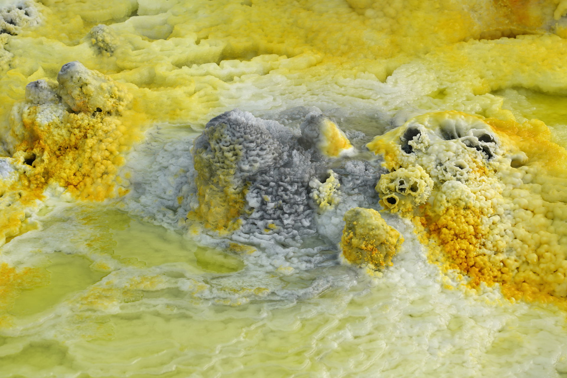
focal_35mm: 105
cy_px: 189
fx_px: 1654
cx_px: 284
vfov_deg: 13.0
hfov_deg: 19.5
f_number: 9
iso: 50
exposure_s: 1/160
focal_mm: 105
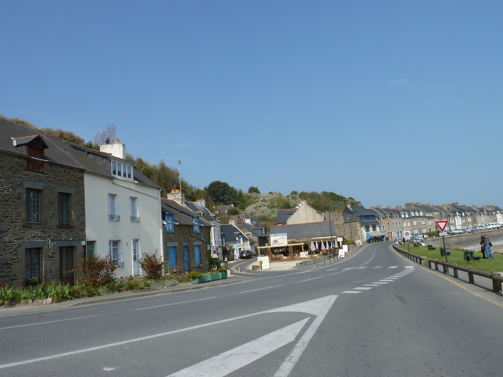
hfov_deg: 69.4
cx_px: 252
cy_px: 188
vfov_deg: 54.9
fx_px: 363
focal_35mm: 25
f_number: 5
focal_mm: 4.1
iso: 80
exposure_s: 1/500
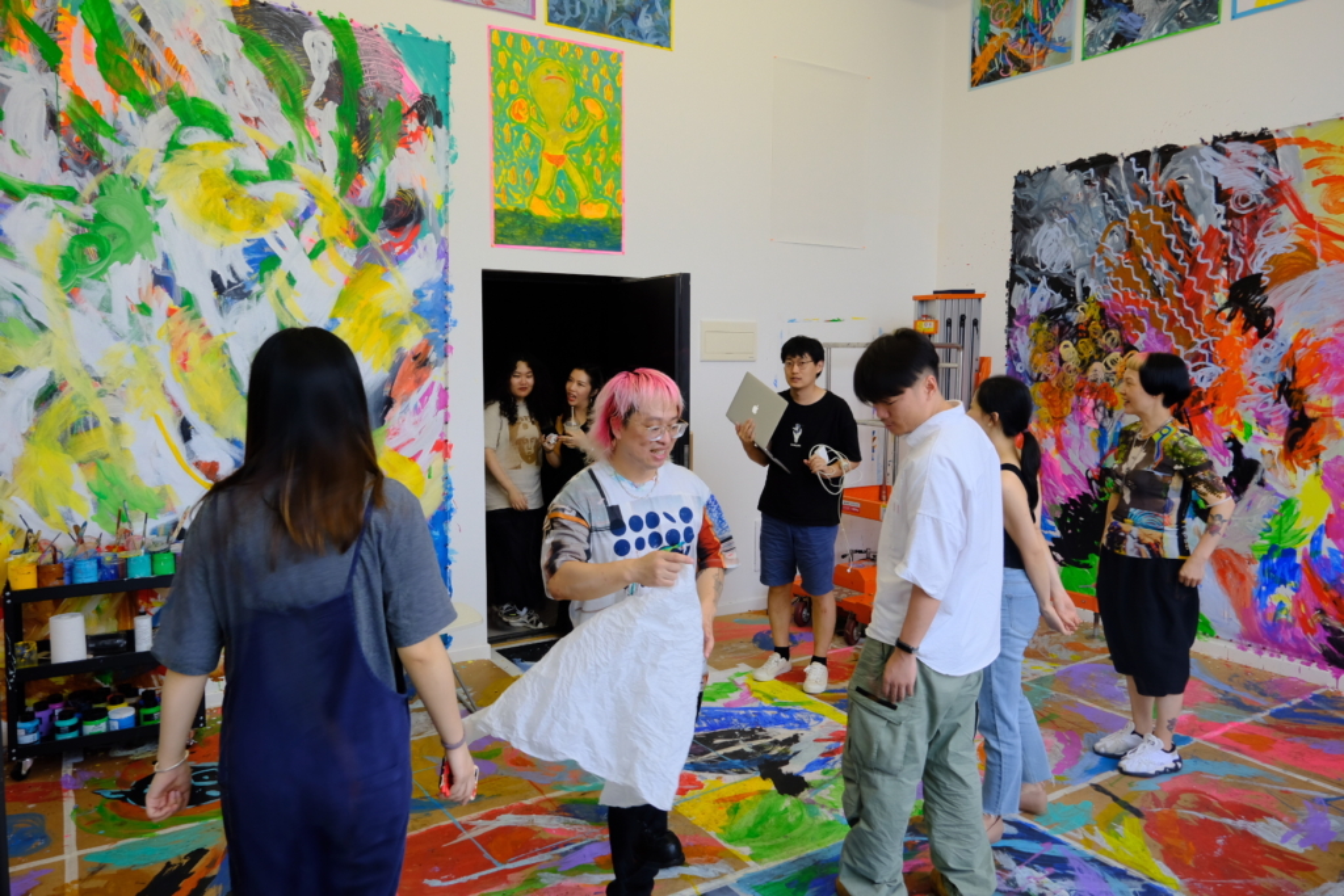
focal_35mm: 24
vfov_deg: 53.1
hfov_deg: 73.7
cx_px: 672
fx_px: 896
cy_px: 448
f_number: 4
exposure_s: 1/28
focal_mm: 16
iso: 160
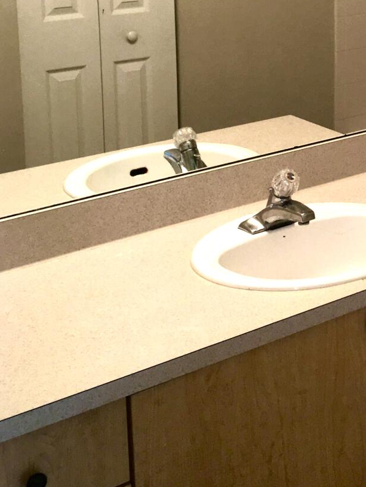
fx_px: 1001
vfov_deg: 26.4
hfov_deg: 19.8
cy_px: 36
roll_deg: -0.3
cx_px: 408
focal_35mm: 71
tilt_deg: -8.7
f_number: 2.2
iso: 25
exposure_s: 1/47
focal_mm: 4.15
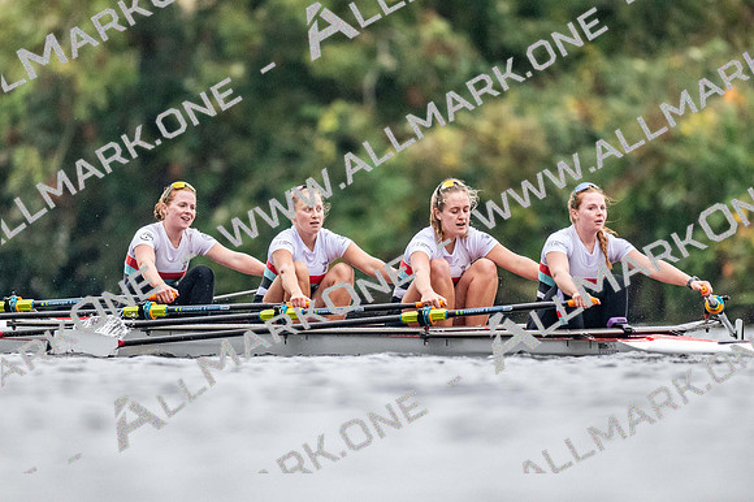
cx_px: 377
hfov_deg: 2.3
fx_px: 18839
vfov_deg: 1.5
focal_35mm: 900
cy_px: 251
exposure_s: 1/2500
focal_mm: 600
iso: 3600
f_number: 4
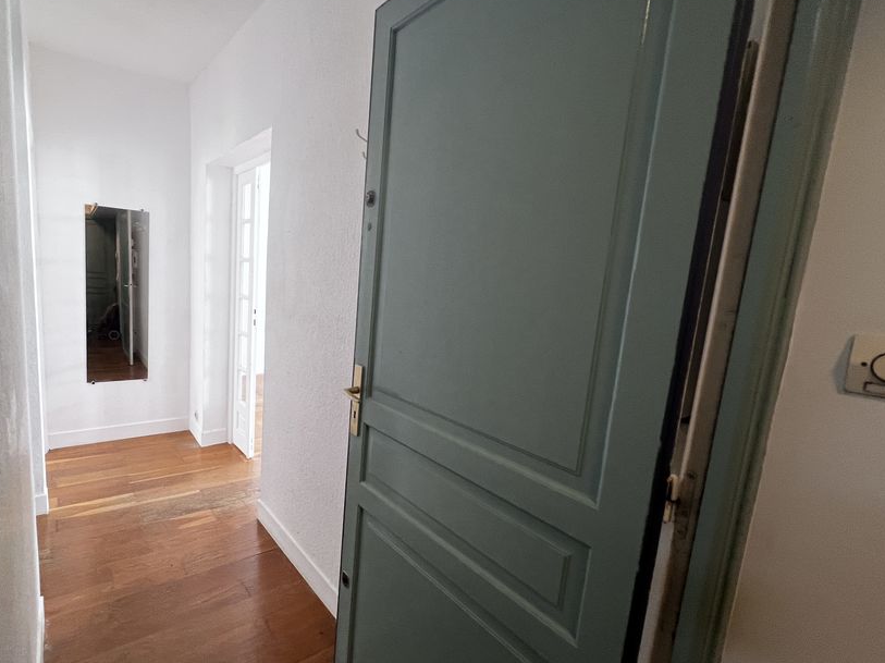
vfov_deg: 78.0
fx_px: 409
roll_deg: -2.6
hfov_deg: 93.0
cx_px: 345
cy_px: 340
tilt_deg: -8.1
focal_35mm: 16
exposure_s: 1/100
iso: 160
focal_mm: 1.57
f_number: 1.8
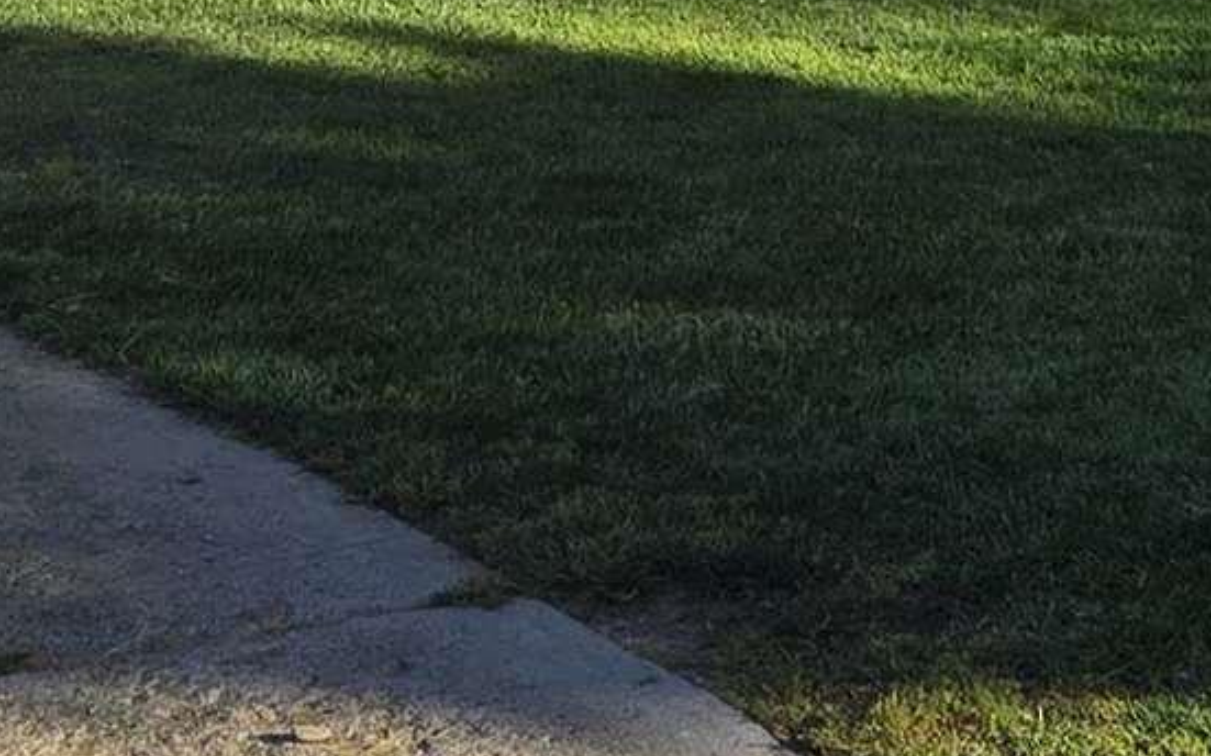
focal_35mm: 136
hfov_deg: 15.4
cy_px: -879
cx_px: 622
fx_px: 4487
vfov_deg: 8.9
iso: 25
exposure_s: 1/1899
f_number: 1.8
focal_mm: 5.4
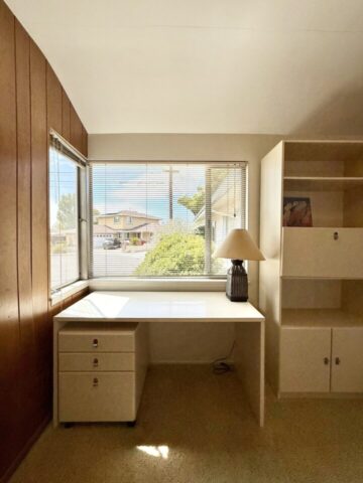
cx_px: 182
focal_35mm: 14
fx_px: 196
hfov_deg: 85.7
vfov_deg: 102.1
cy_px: 242
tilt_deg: -1.2
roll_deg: -0.5
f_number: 2.2
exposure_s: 1/853
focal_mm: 2.22
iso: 50
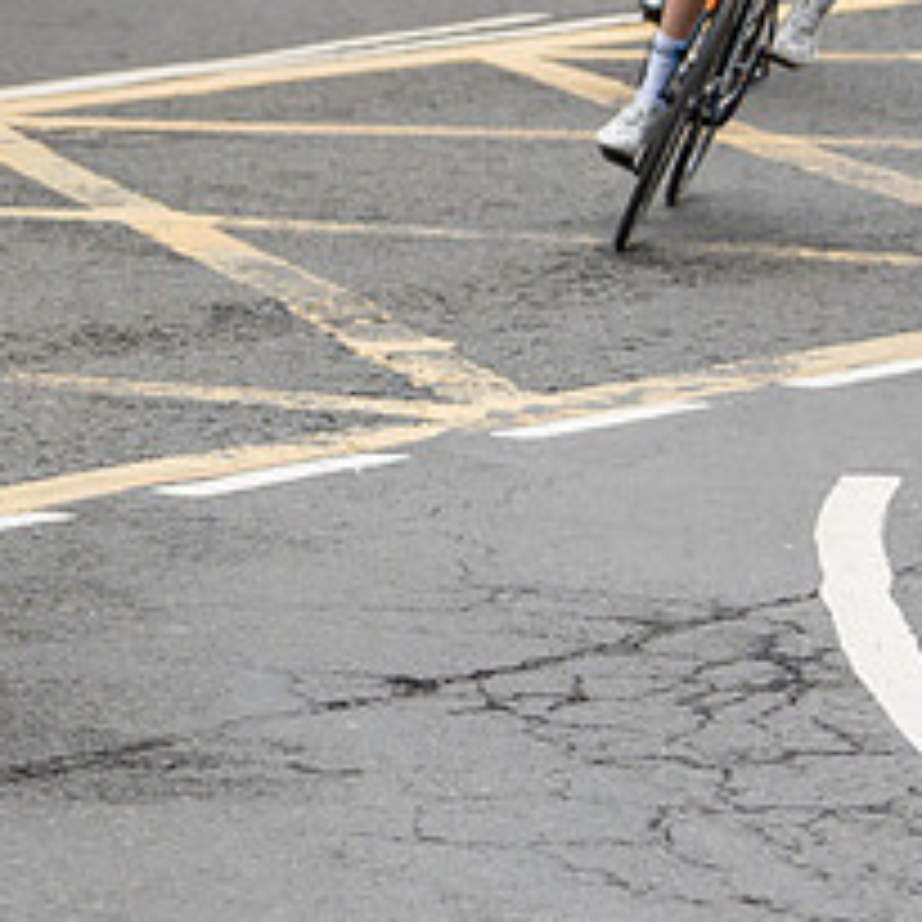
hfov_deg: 7.8
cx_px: -246
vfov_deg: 7.9
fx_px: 6660
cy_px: 3
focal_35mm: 221
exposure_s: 1/800
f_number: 3.5
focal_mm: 74
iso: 500
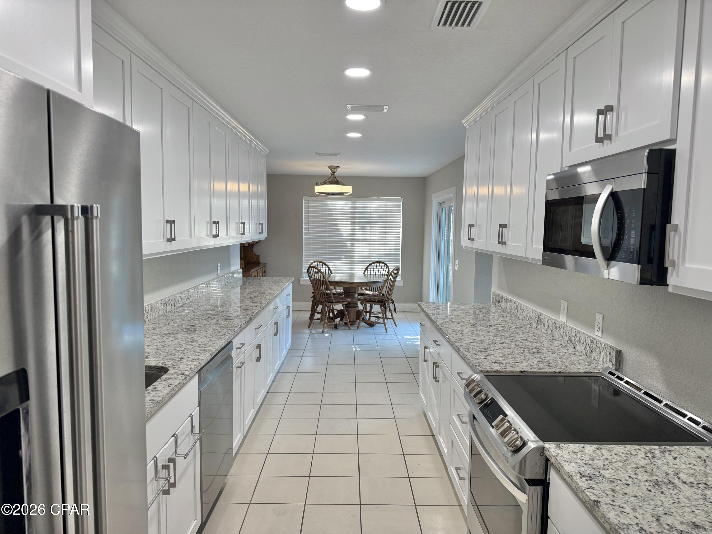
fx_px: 494
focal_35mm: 24
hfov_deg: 71.6
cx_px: 356
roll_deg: -0.6
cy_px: 267
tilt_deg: -4.0
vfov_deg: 56.8
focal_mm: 6.76
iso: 125
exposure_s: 1/164
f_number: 1.78
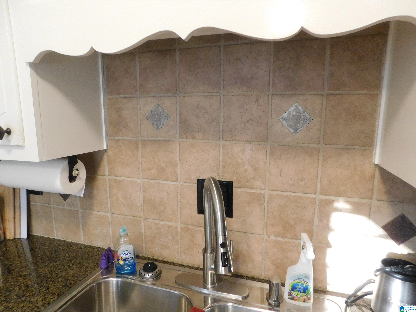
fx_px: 276
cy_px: 156
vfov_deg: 58.9
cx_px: 208
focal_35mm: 23
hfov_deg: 73.9
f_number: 3
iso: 400
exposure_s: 1/15
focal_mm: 4
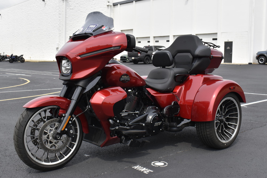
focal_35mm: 40
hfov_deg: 47.9
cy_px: 89
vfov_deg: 33.0
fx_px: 300
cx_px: 134
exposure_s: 1/500
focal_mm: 27
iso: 400
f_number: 11
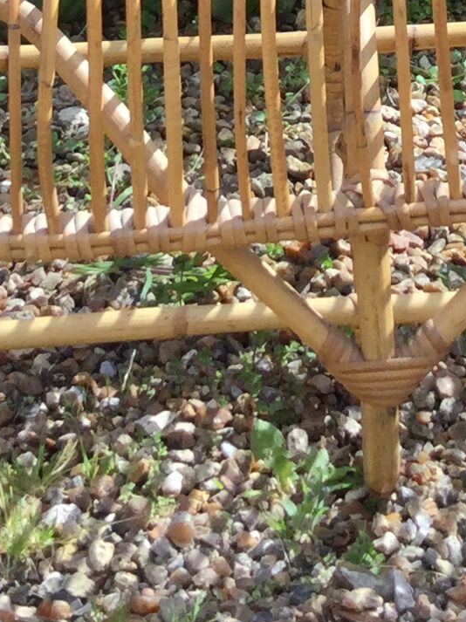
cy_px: -468
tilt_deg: -8.3
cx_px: 349
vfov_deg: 12.7
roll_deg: -0.9
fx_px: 2551
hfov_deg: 10.4
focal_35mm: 142
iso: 25
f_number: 2.4
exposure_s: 1/455
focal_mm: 3.3
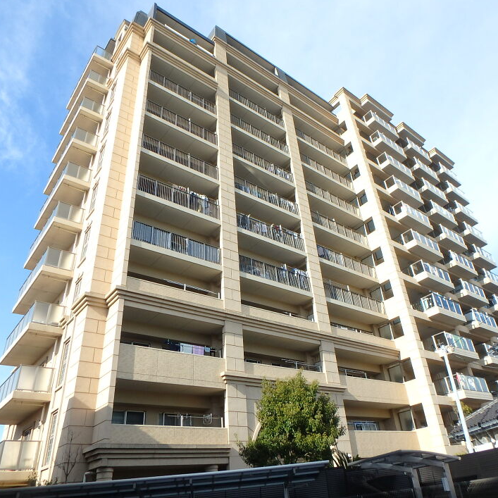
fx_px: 407
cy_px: 248
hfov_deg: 62.7
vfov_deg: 62.9
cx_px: 280
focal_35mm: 25
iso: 125
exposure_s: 1/640
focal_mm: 3.7
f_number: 3.5
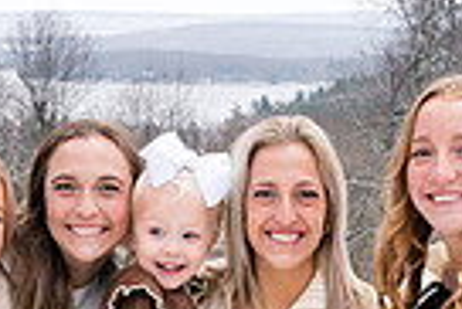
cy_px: 531
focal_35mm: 149
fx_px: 1914
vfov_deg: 8.9
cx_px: 116
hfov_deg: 13.7
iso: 1000
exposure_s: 1/250
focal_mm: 35
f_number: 8
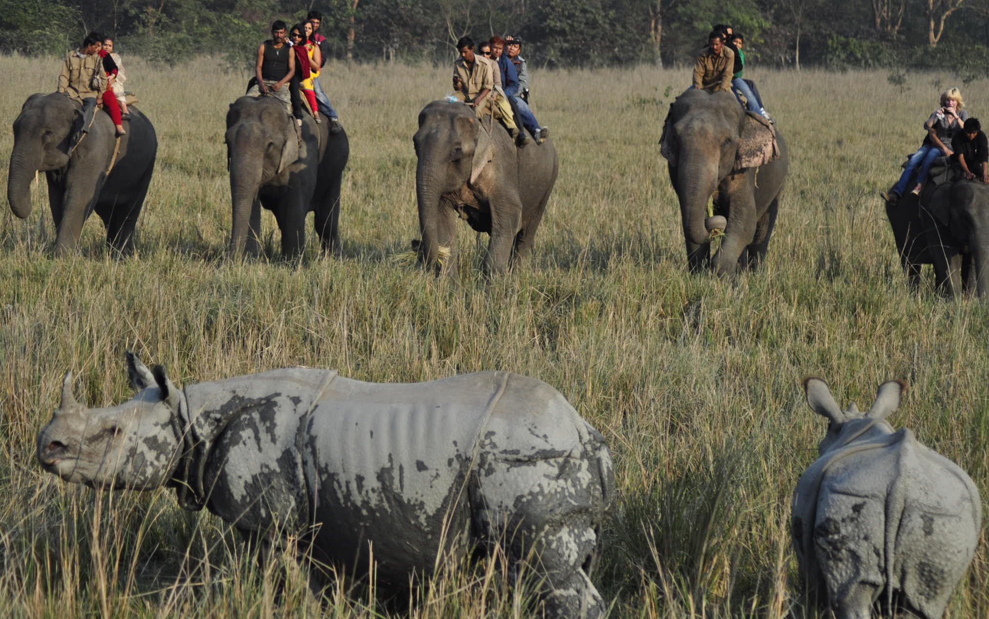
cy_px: 273
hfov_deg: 18.4
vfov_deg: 11.6
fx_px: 3046
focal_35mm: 113
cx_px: 492
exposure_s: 1/2500
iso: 500
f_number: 4.5
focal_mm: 70
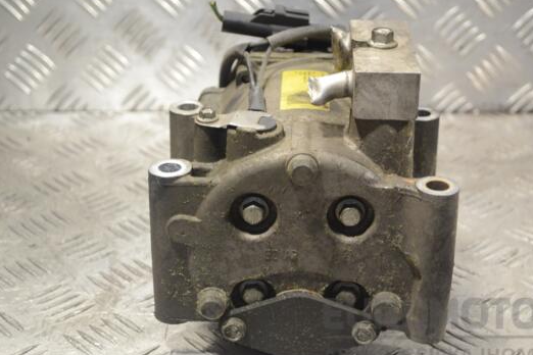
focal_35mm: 69
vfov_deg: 19.7
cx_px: 304
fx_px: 1022
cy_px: 178
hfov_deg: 29.2
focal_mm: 40
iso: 320
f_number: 5.3
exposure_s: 1/30
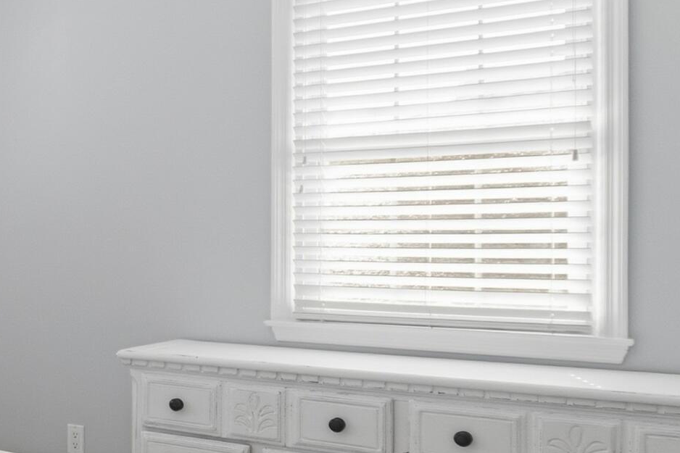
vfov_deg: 28.1
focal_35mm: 48
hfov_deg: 32.7
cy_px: 246
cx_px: -163
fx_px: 906
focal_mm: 10
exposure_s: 1/125
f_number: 5.6
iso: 100
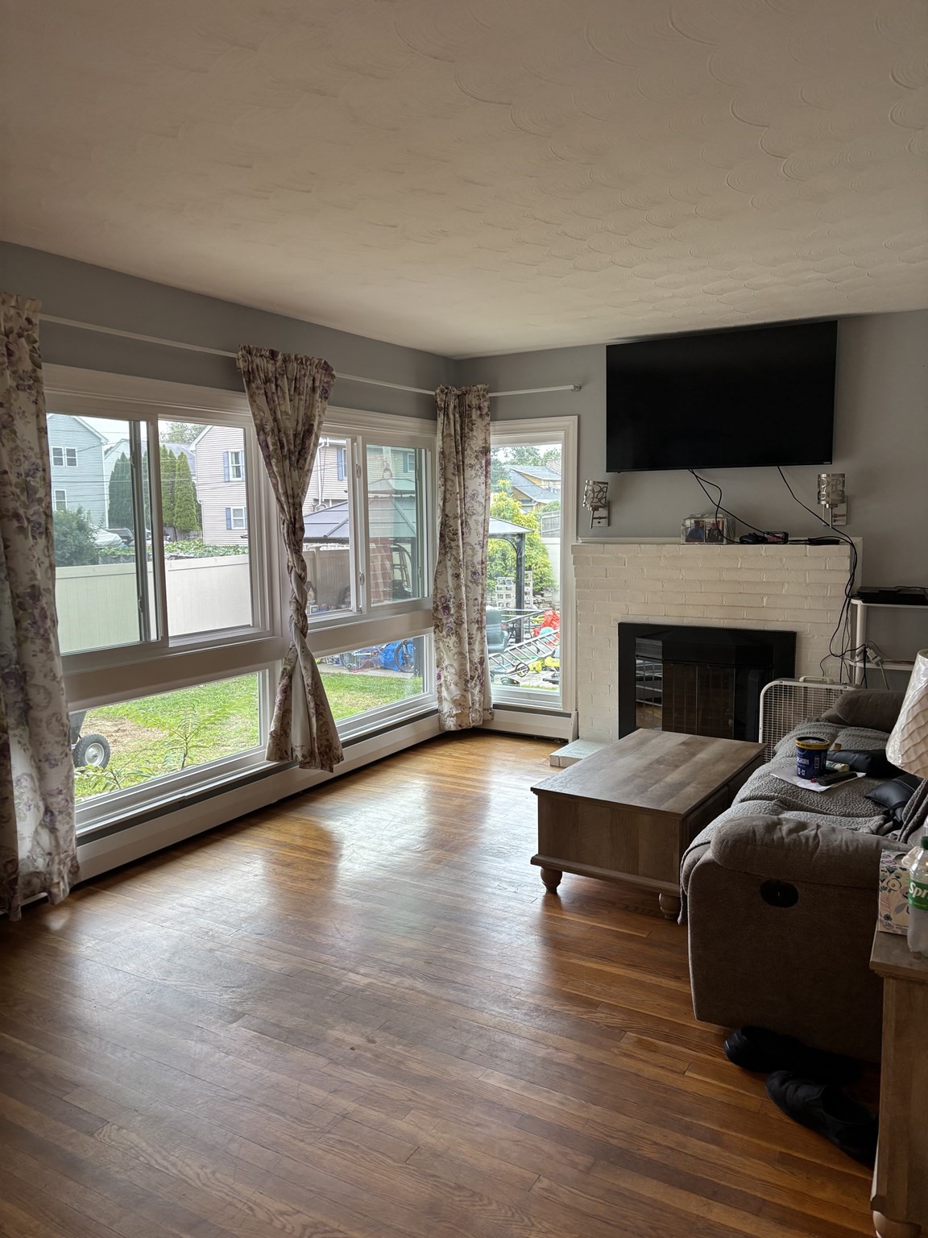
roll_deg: -0.5
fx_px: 929
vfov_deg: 67.3
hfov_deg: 53.1
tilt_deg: -7.2
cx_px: 464
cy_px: 619
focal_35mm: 26
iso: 125
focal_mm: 5.96
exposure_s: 1/120
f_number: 1.6
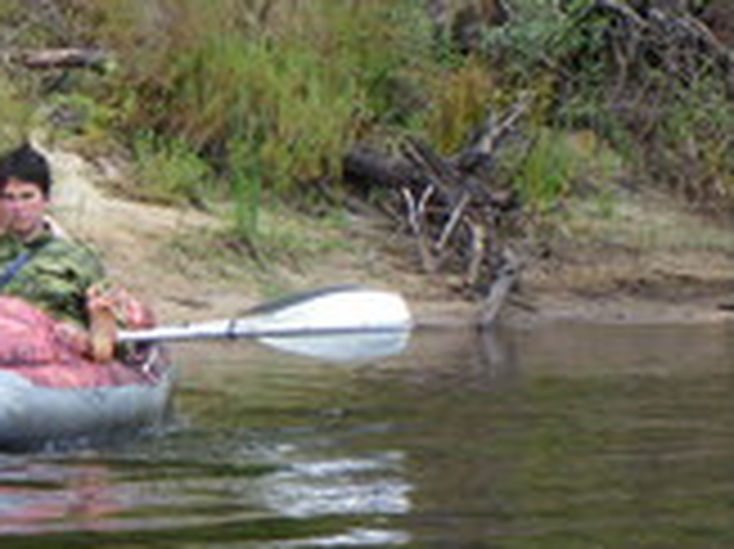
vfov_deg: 5.2
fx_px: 5996
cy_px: 274
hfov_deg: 7.0
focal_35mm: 283
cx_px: 27
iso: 200
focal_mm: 20.6
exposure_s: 1/160
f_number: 5.2
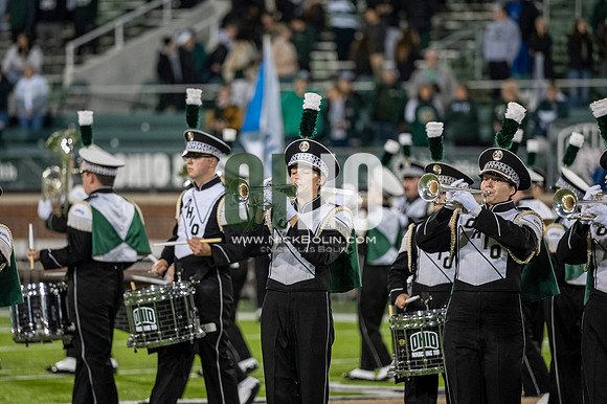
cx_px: 304
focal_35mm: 300
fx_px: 5055
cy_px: 202
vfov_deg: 4.6
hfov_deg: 6.9
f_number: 2.8
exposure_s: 1/500
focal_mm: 200
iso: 1000
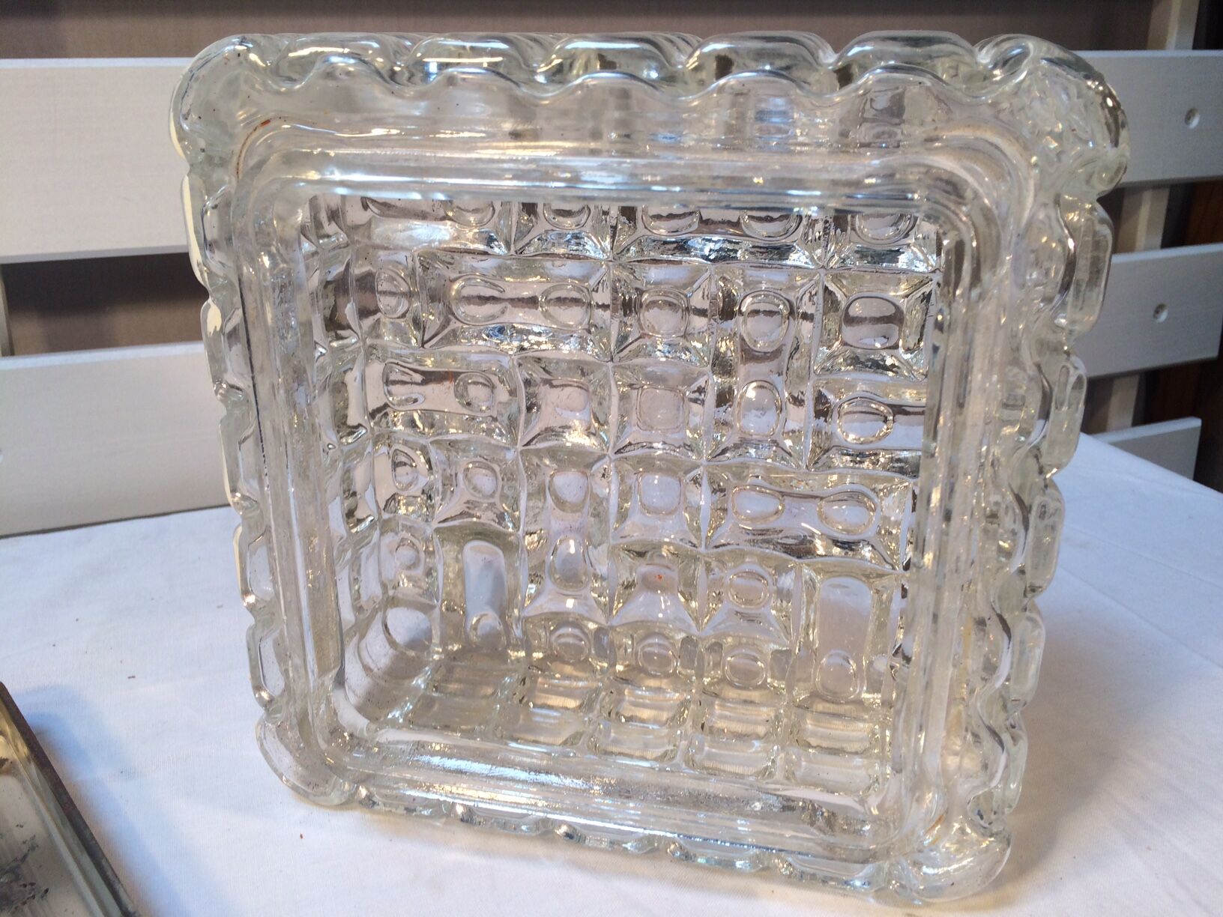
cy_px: 458
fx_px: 1025
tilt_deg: -22.3
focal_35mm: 29
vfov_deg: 48.2
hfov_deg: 61.7
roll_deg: +0.6
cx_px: 612
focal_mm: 4.15
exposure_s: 1/100
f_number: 2.2
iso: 40
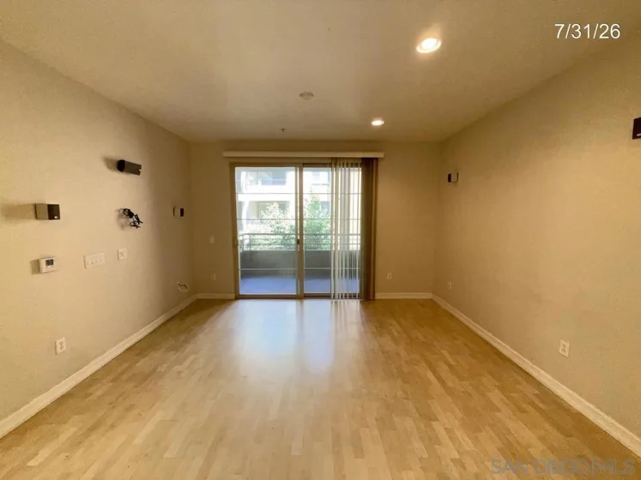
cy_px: 240
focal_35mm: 14
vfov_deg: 85.7
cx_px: 320
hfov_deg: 102.1
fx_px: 259
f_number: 2.2
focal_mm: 2.22
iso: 320
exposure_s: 1/120
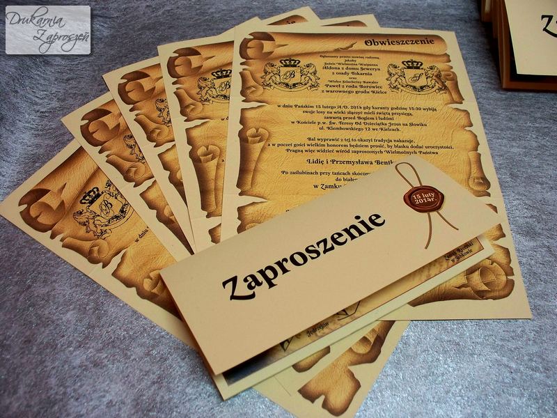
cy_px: 209
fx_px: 579
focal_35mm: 36
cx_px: 278
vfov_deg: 39.7
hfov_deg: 51.4
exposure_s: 1/60
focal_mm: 7.54
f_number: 2.8
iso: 250
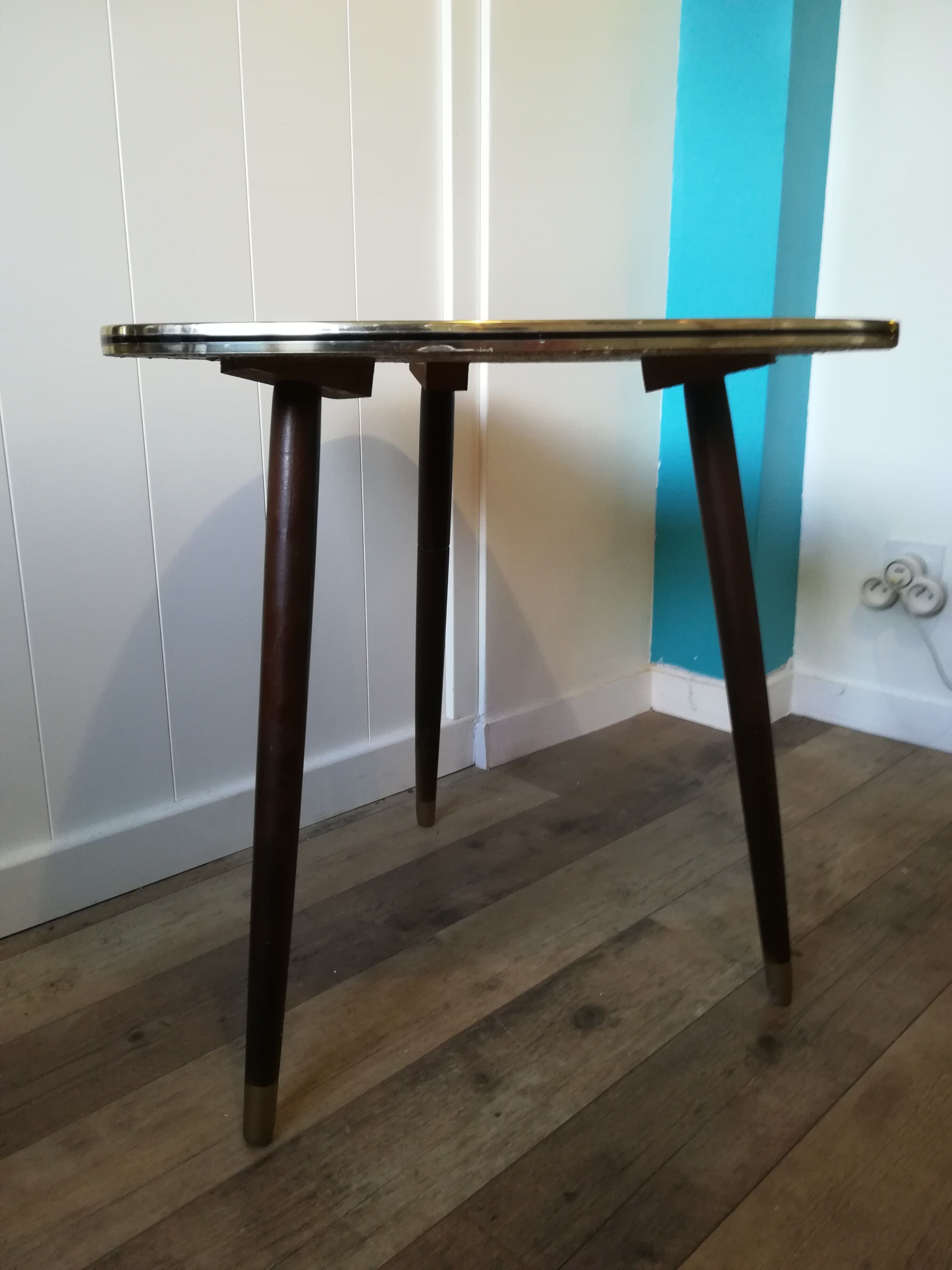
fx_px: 953
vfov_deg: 67.3
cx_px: 476
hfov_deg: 53.1
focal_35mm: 26
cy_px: 635
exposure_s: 1/33.3
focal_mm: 3.83
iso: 250
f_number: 2.2
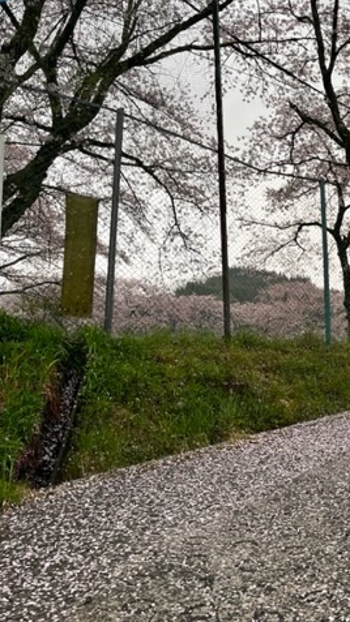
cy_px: 310
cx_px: 370
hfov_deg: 28.7
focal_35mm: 38
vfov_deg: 52.8
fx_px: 628
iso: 40
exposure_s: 1/254
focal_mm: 5.1
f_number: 1.6
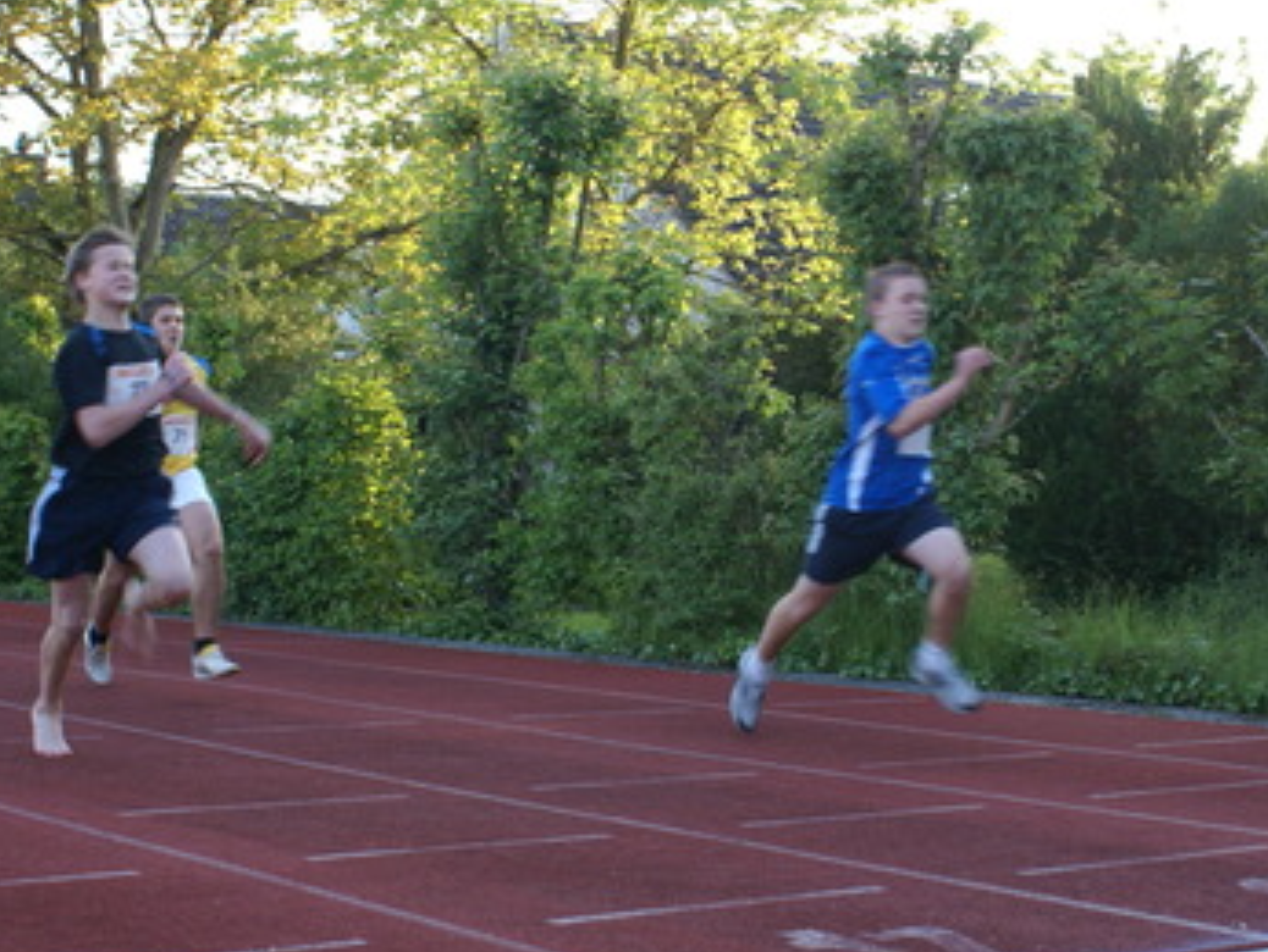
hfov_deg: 30.6
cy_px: 520
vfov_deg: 23.3
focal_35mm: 63
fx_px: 2309
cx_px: 770
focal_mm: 28
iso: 320
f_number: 5
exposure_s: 1/125
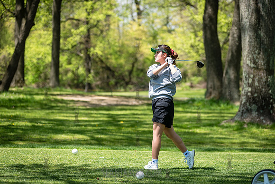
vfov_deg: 10.0
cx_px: 138
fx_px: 1048
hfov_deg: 14.9
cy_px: 92
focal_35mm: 137
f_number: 3.5
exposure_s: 1/500
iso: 100
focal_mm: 135
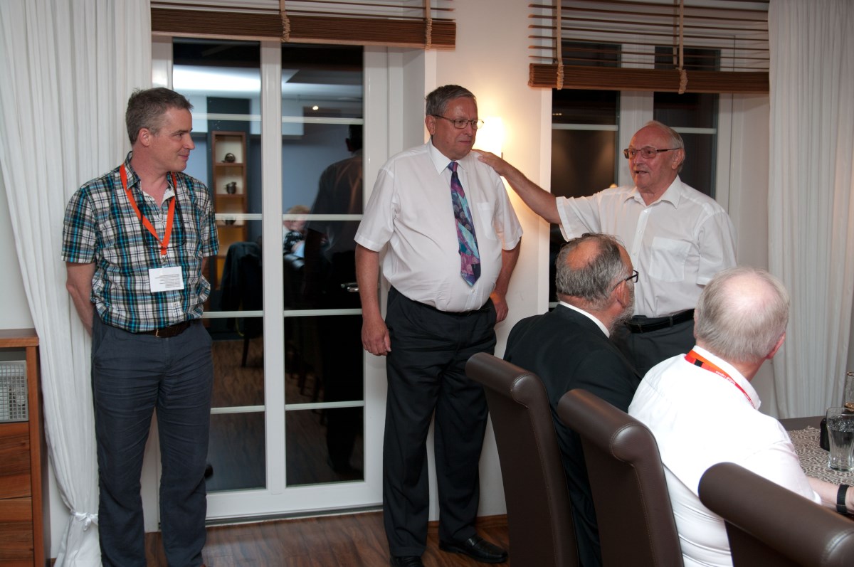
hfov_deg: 53.2
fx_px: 853
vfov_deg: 36.8
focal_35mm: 36
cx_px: 427
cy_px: 284
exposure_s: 1/45
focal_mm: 24
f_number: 4
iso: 400
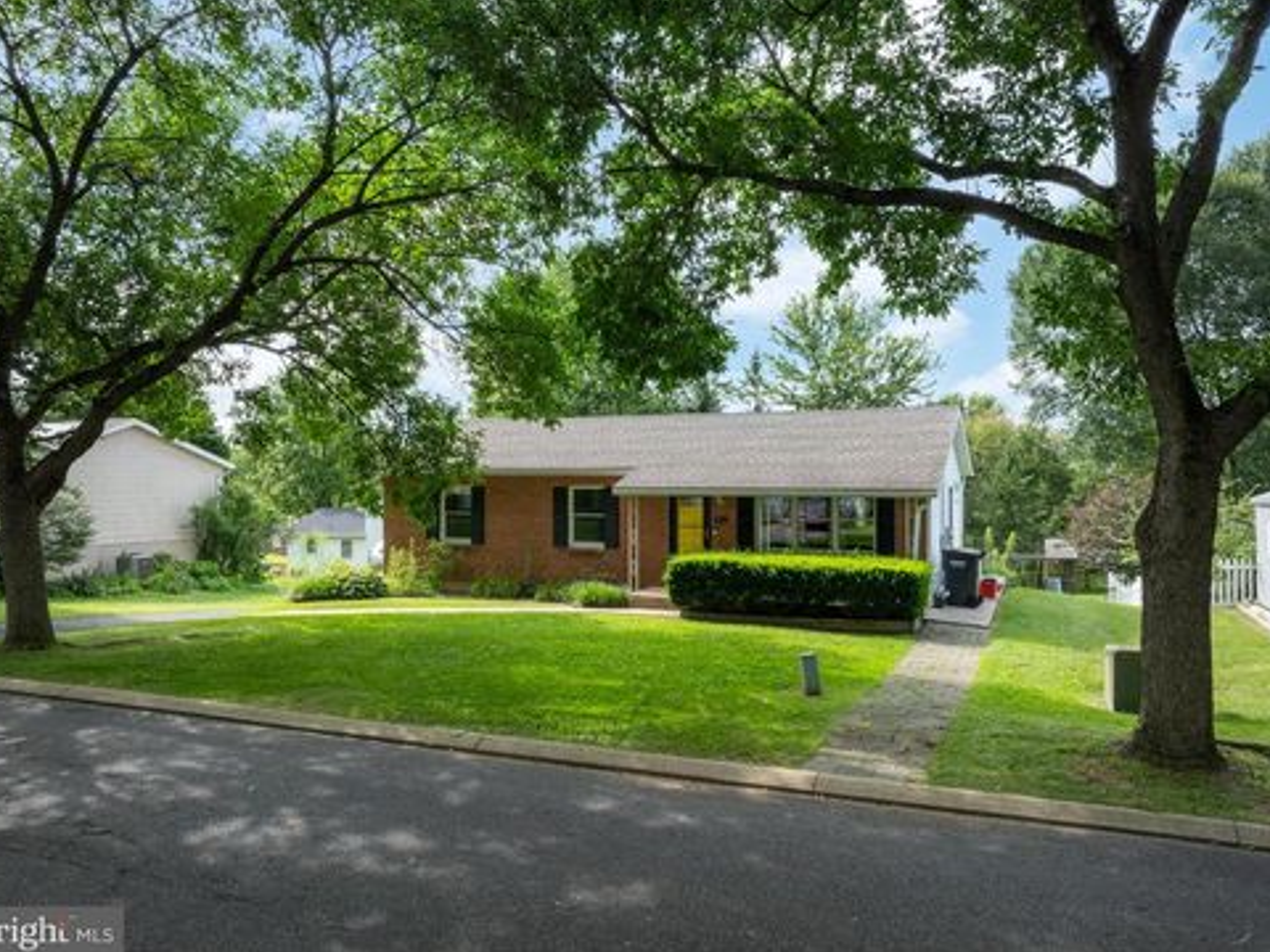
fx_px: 917
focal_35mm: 25
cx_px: 624
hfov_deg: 69.4
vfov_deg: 54.9
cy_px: 464
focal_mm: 12.29
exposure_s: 1/120
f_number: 7.1
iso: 100
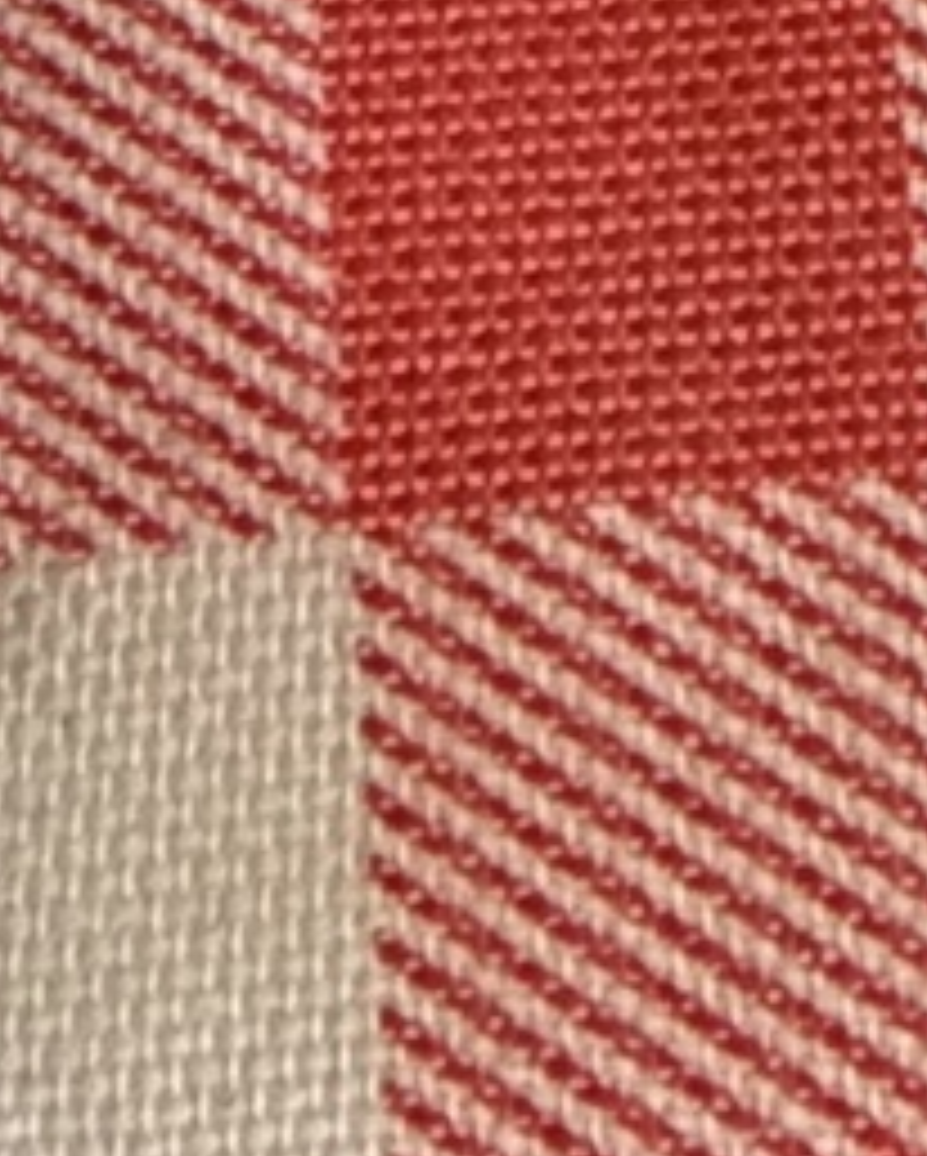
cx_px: 490
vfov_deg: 8.7
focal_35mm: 167
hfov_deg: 9.3
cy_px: -2744
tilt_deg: -52.4
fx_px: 5720
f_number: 2.2
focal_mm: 2.22
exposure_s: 1/175
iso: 64
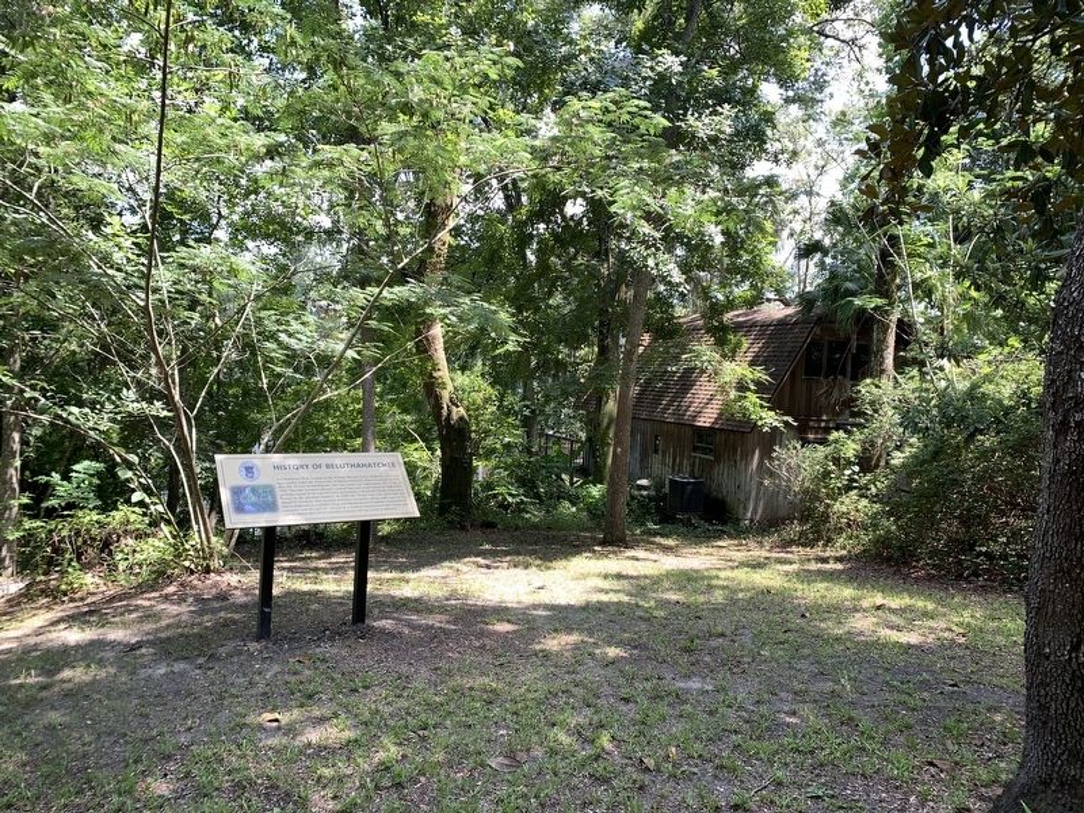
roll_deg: -2.7
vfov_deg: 53.1
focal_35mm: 26
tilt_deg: -1.5
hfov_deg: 67.3
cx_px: 542
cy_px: 406
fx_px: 814
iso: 25
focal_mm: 4.25
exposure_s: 1/214
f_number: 1.8
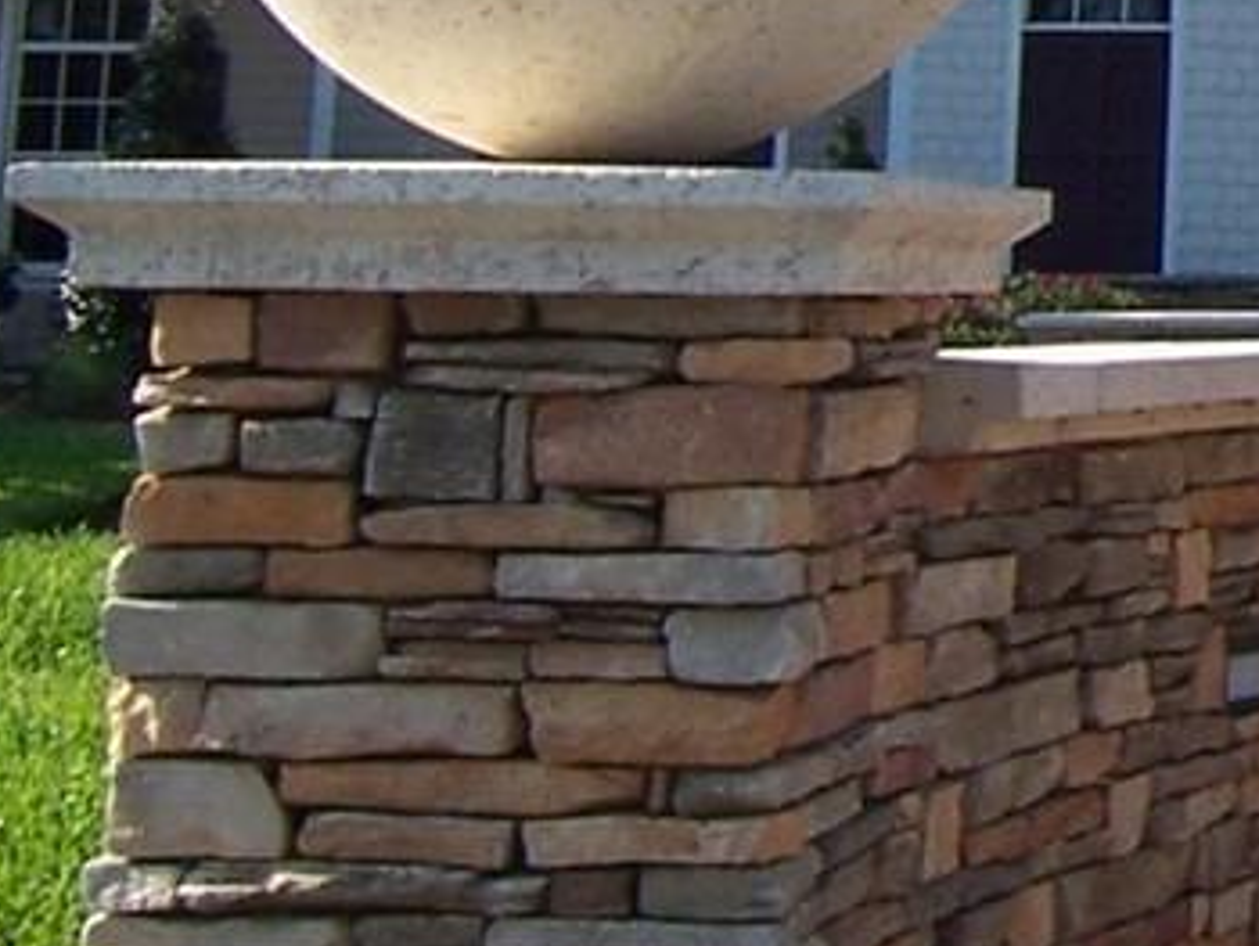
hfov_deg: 16.9
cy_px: -478
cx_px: 1903
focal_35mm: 105
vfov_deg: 13.3
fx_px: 3822
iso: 64
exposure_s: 1/200
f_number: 5.6
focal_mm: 3.8
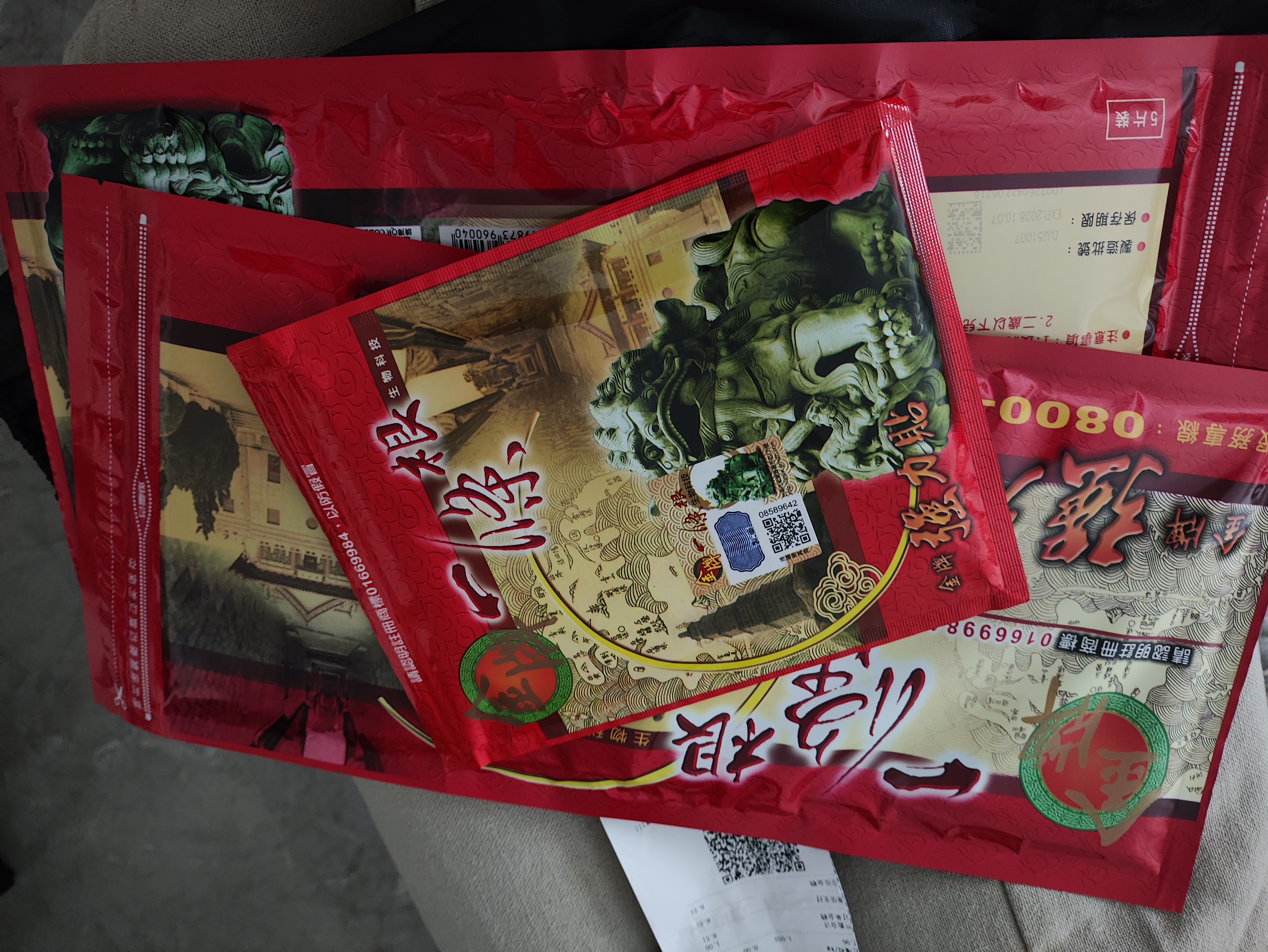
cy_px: 476
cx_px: 634
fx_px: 879
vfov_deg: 56.9
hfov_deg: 71.6
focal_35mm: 24
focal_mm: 4.68
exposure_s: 1/33.3
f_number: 1.8
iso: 894
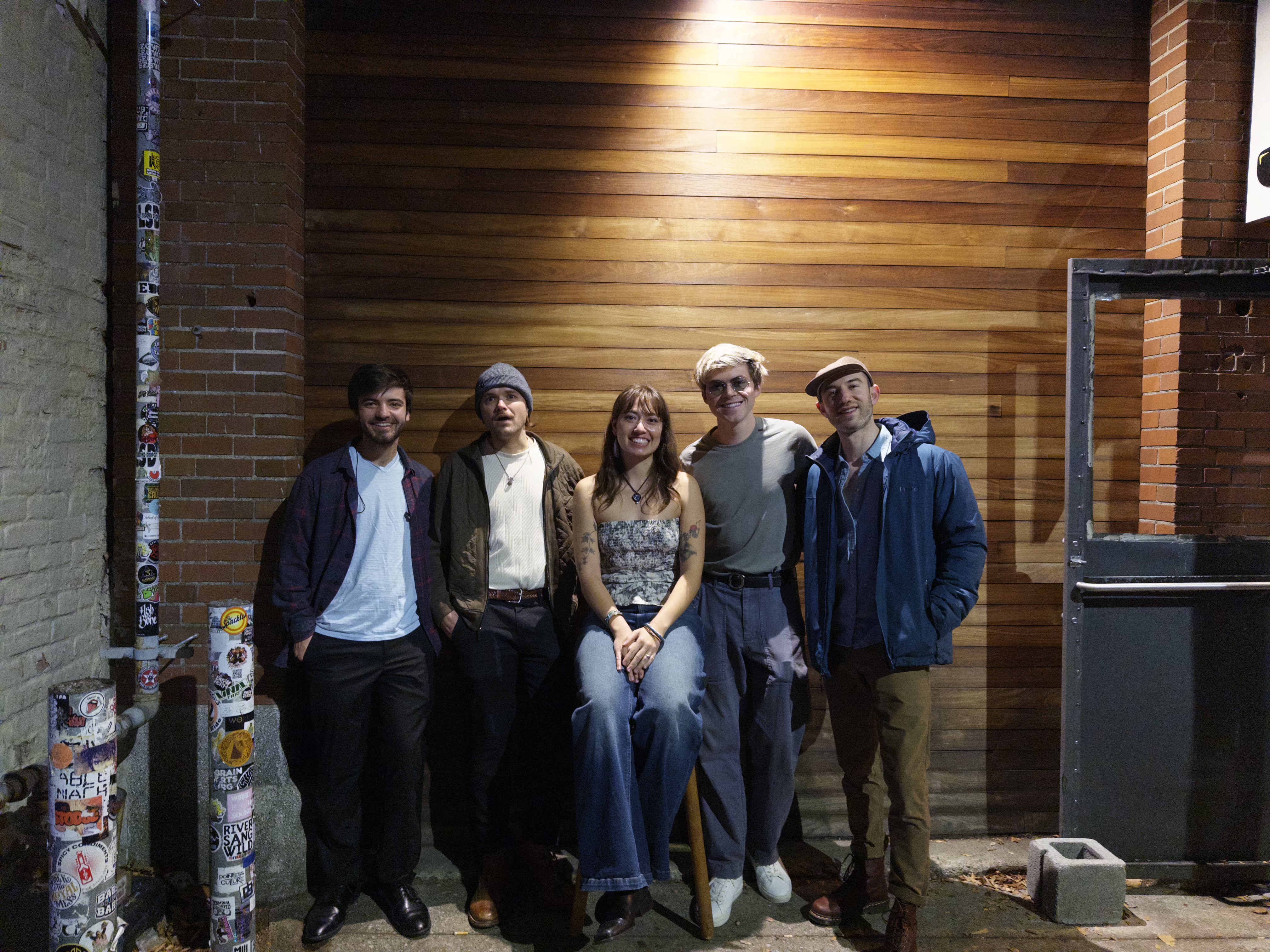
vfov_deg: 56.8
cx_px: 635
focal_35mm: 24
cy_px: 476
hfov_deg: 71.6
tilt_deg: -1.7
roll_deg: -0.7
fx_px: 881
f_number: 1.78
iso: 1000
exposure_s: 1/40
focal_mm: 6.76
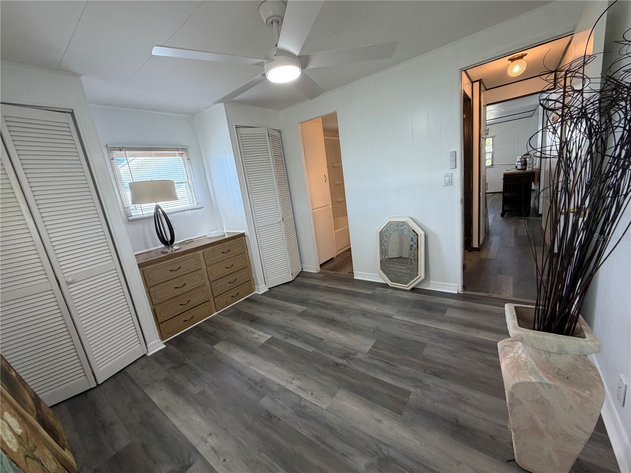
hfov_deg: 102.1
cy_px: 236
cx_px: 316
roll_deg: +8.8
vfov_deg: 85.7
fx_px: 255
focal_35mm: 14
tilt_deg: -12.2
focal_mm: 2.22
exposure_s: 1/120
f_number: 2.2
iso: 200
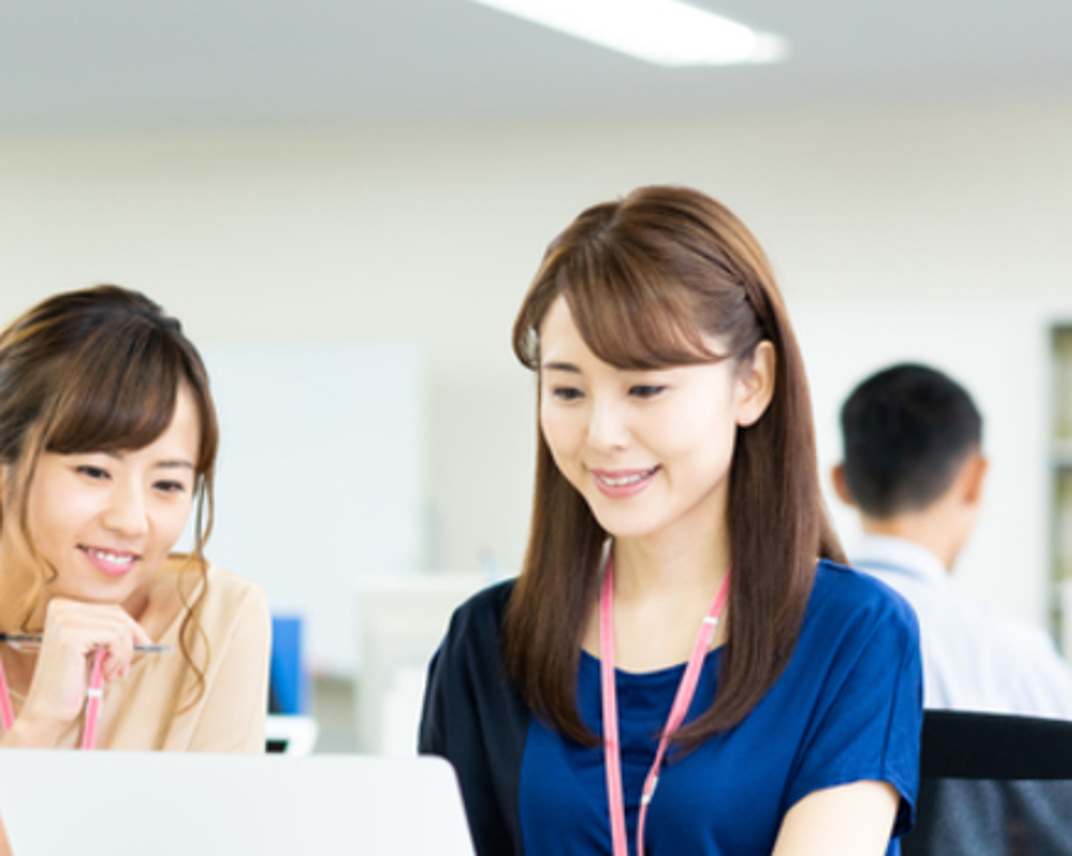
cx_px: 642
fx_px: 4470
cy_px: 525
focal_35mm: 141
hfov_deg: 13.7
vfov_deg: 10.9
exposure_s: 1/160
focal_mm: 85
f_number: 3.2
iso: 800
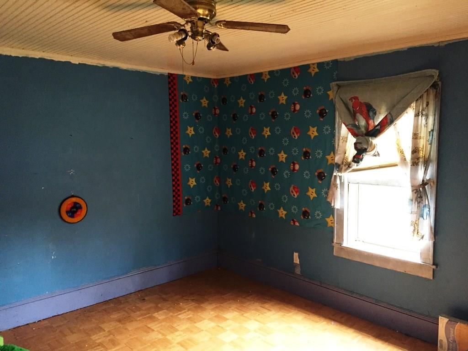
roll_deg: -1.2
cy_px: 176
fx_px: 392
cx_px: 234
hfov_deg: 61.7
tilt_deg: -5.8
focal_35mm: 29
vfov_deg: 48.2
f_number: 2.2
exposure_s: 1/30
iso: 200
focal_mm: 4.15
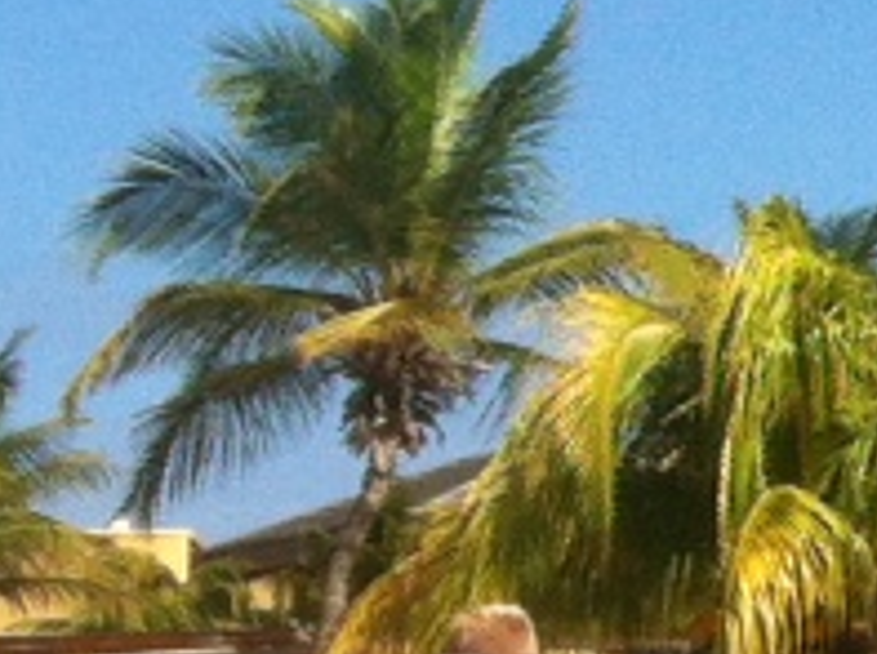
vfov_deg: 6.3
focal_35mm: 230
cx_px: -1224
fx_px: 5816
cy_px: 1121
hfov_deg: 8.0
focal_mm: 3.85
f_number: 2.8
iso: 80
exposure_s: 1/1774
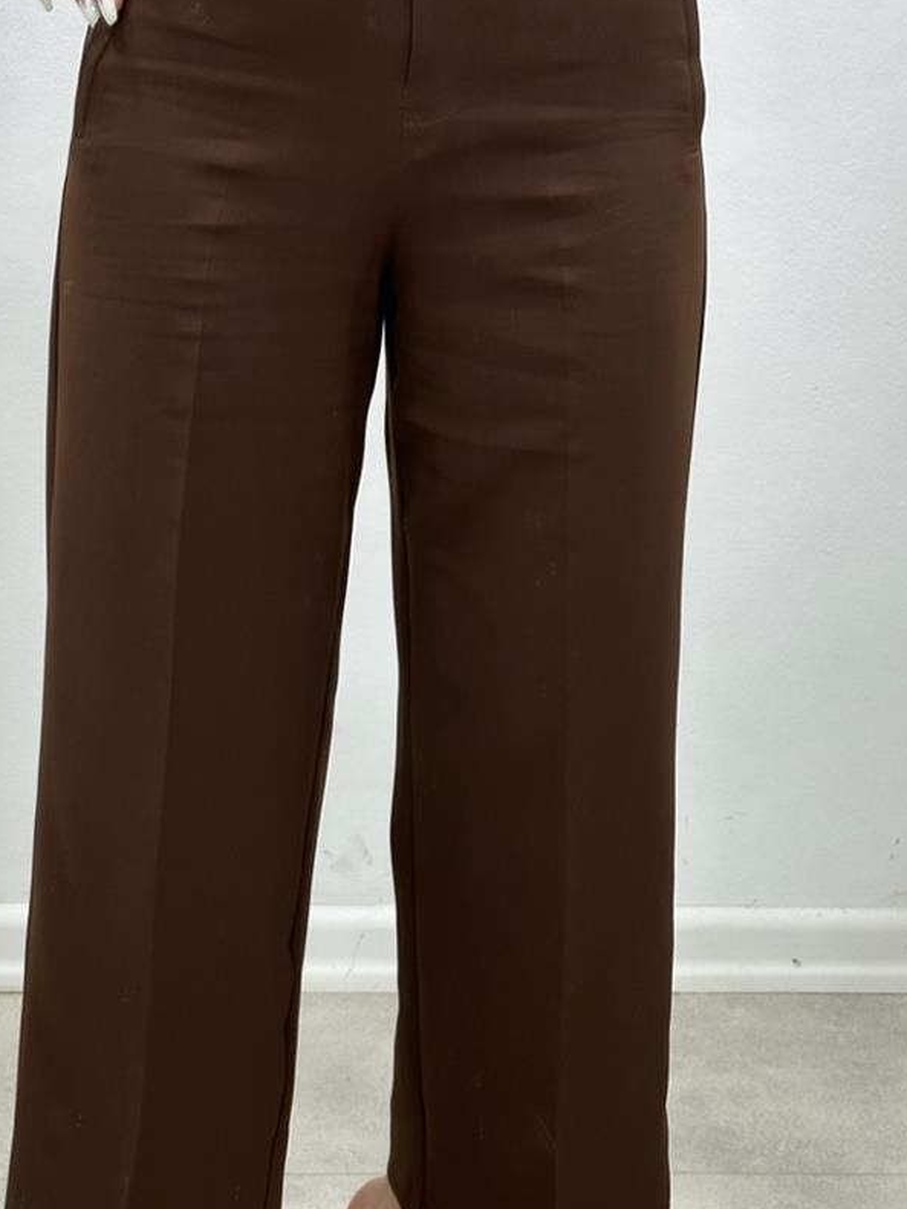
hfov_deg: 18.2
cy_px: 740
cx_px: 381
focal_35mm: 81
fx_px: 2828
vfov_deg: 24.1
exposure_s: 1/50
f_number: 1.78
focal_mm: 6.86
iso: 64
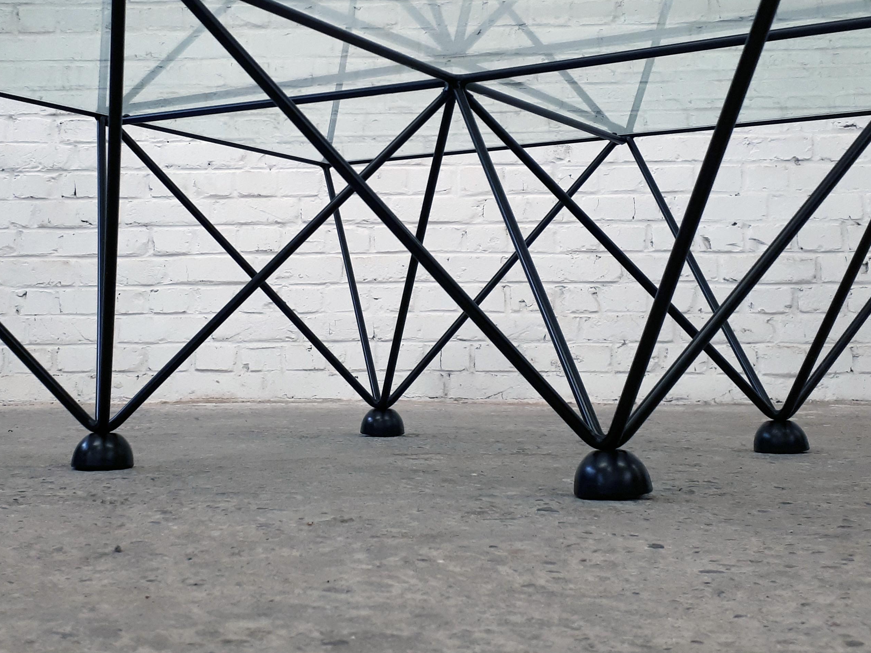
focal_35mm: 49
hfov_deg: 38.9
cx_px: 403
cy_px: 119
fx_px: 1233
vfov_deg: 28.9
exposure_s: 1/33
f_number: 1.9
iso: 100
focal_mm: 3.6
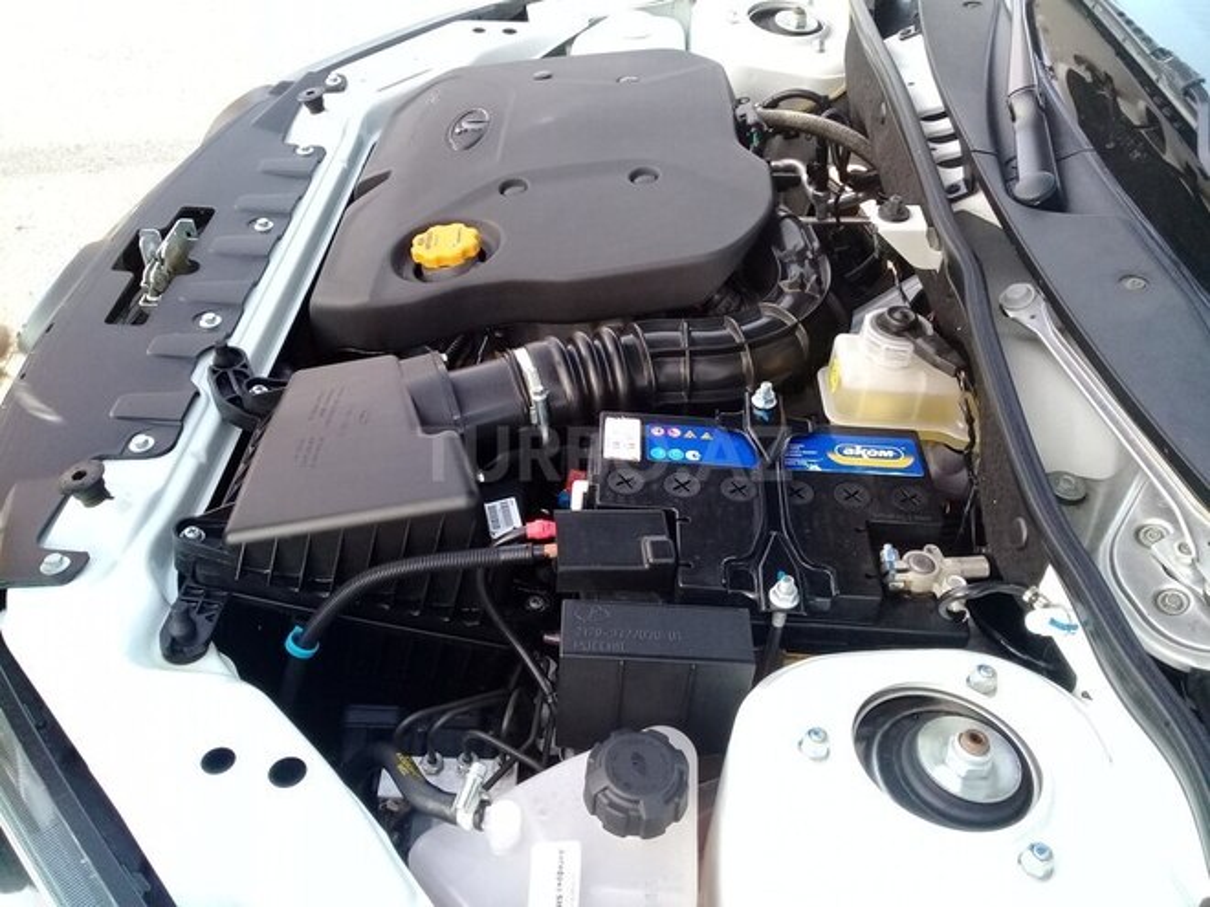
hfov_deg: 58.4
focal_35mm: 31
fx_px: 1084
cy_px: 454
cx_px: 605
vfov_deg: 45.4
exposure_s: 1/100
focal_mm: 3.3
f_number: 2.2
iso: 100
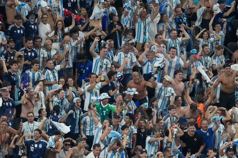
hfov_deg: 2.6
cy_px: 129
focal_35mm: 793
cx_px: 92
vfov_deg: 1.7
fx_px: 5240
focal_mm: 400
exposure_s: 1/2500
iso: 6400
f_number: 2.8
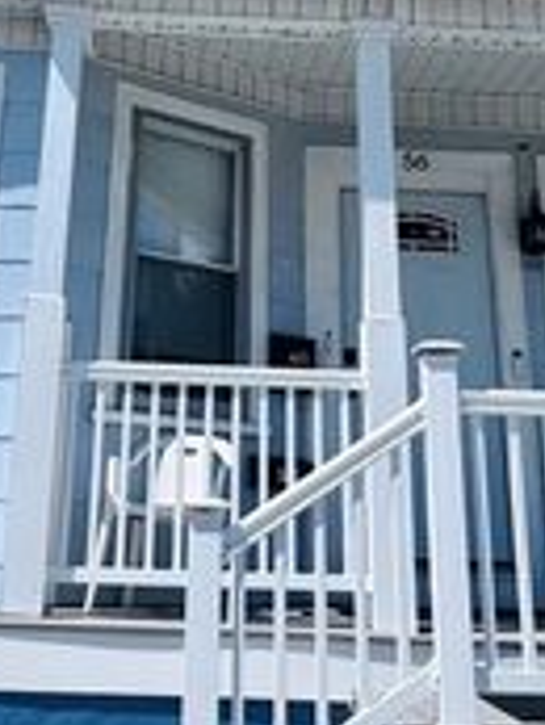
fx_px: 1132
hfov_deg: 27.0
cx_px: 214
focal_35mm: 54
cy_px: 48
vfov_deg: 33.3
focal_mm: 2.22
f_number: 2.2
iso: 50
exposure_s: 1/3906
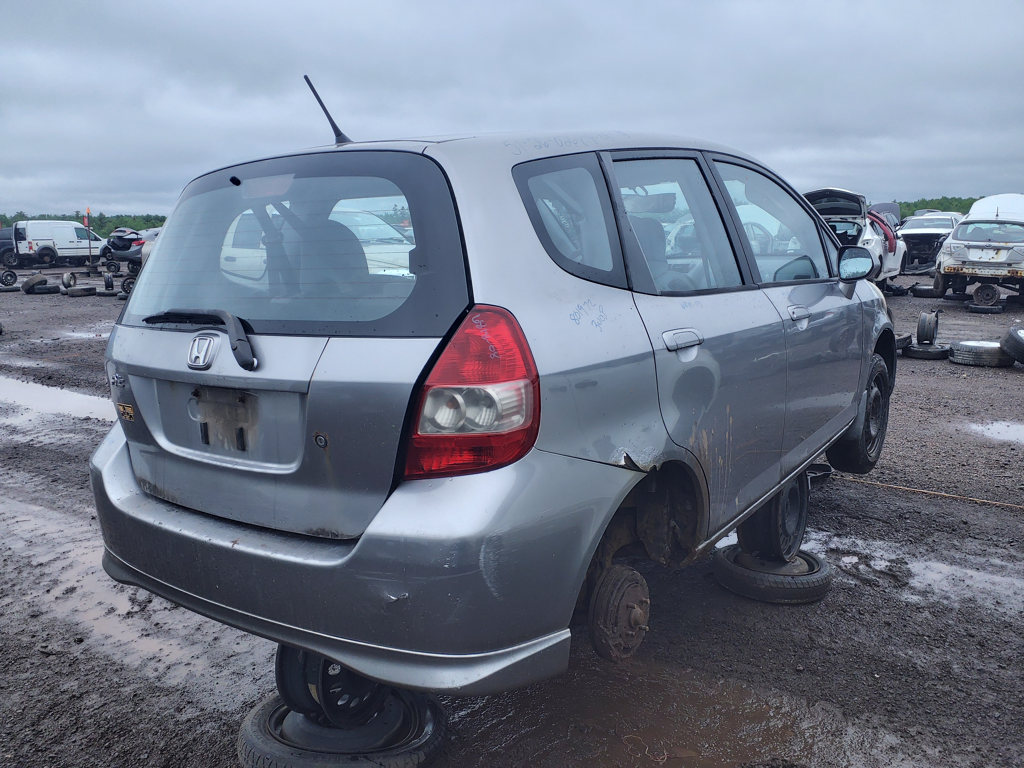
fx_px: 769
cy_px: 384
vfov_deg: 53.1
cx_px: 512
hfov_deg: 67.3
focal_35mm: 26
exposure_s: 1/152
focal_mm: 3.58
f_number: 1.9
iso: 40
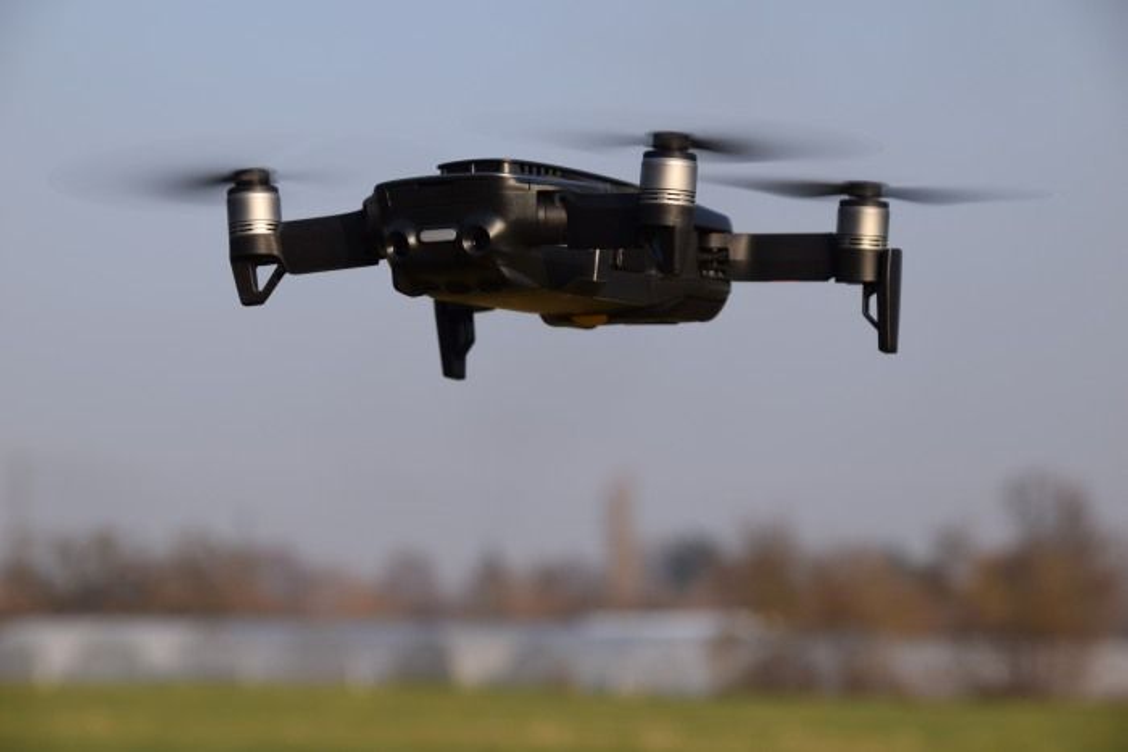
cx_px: 564
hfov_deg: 14.0
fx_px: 4607
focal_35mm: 147
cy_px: 376
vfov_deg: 9.3
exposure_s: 1/400
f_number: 9
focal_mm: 98
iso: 200
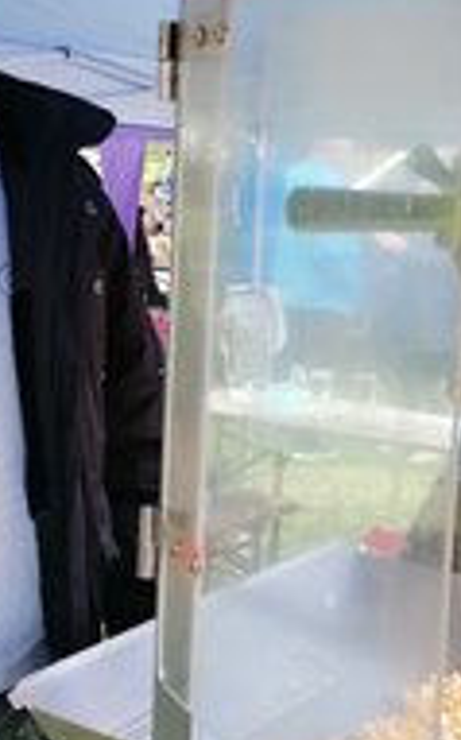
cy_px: 298
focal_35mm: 60
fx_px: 1209
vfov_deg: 33.9
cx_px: 120
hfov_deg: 21.4
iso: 250
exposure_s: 1/100
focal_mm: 4.75
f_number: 1.8
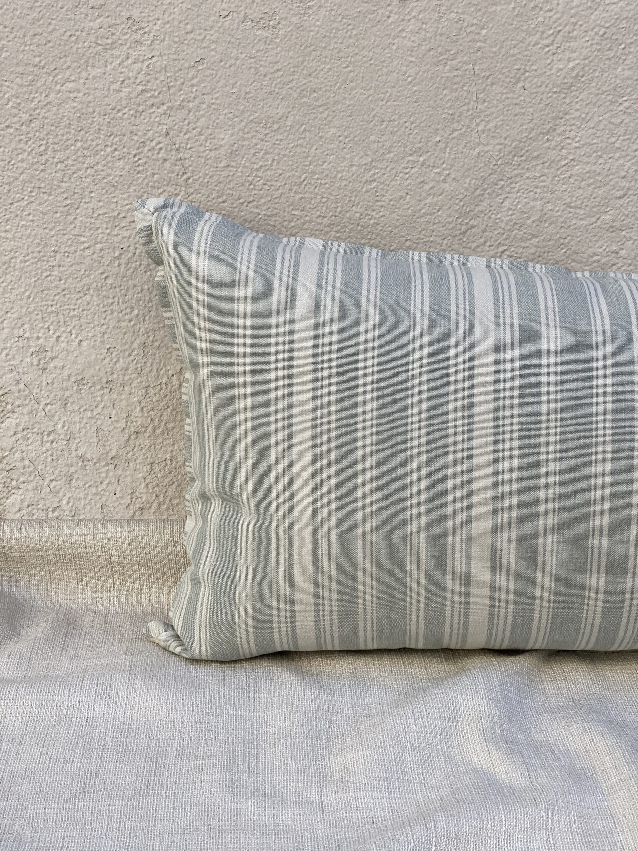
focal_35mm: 52
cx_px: 319
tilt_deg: -21.0
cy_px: 426
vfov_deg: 36.8
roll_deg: +1.0
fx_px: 1278
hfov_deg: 28.0
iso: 20
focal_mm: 6
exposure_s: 1/329
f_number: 2
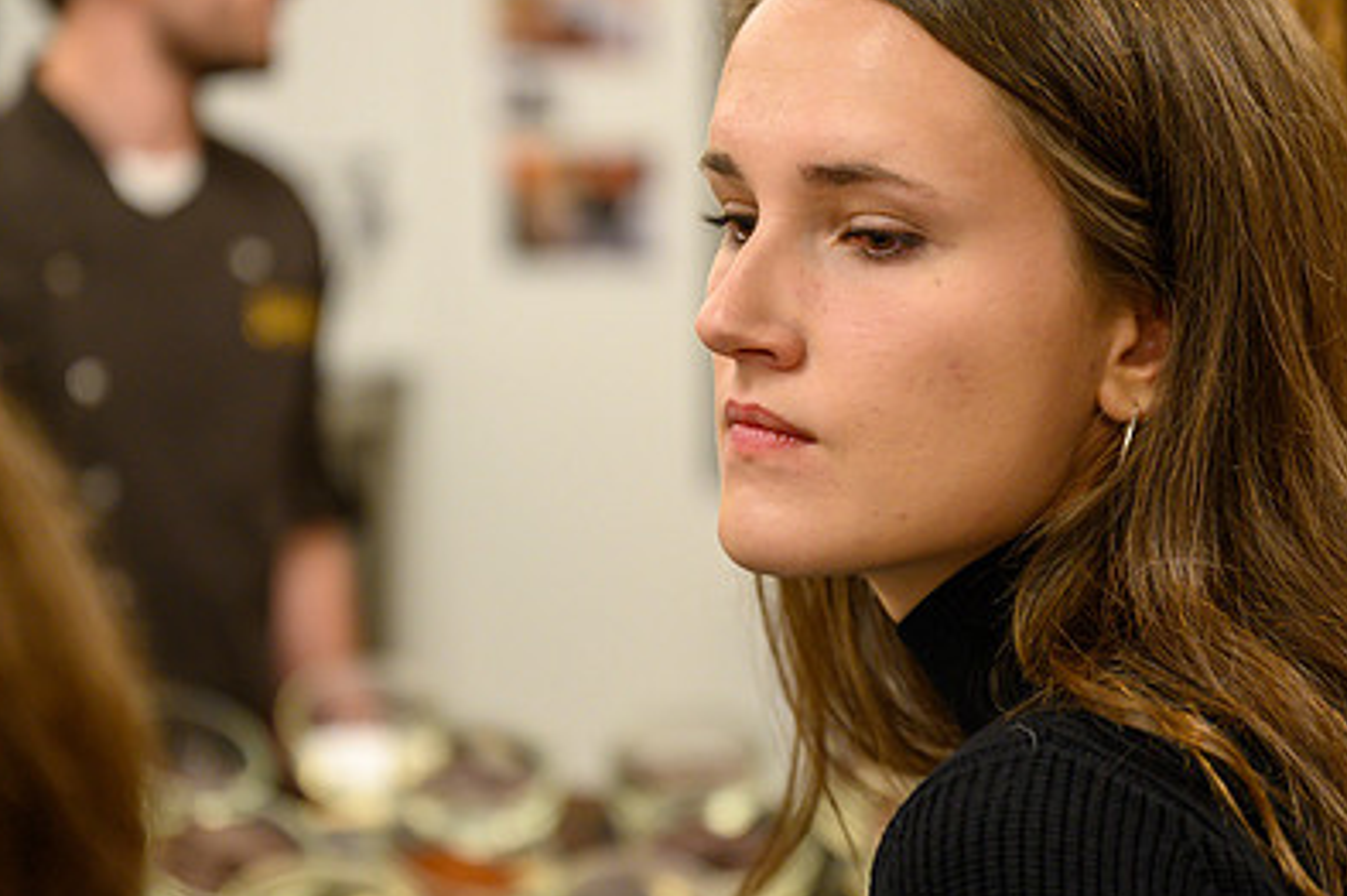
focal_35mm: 103
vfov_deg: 13.3
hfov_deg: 19.8
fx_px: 3851
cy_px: 427
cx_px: 749
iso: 1000
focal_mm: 70
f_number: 3.2
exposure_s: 1/160
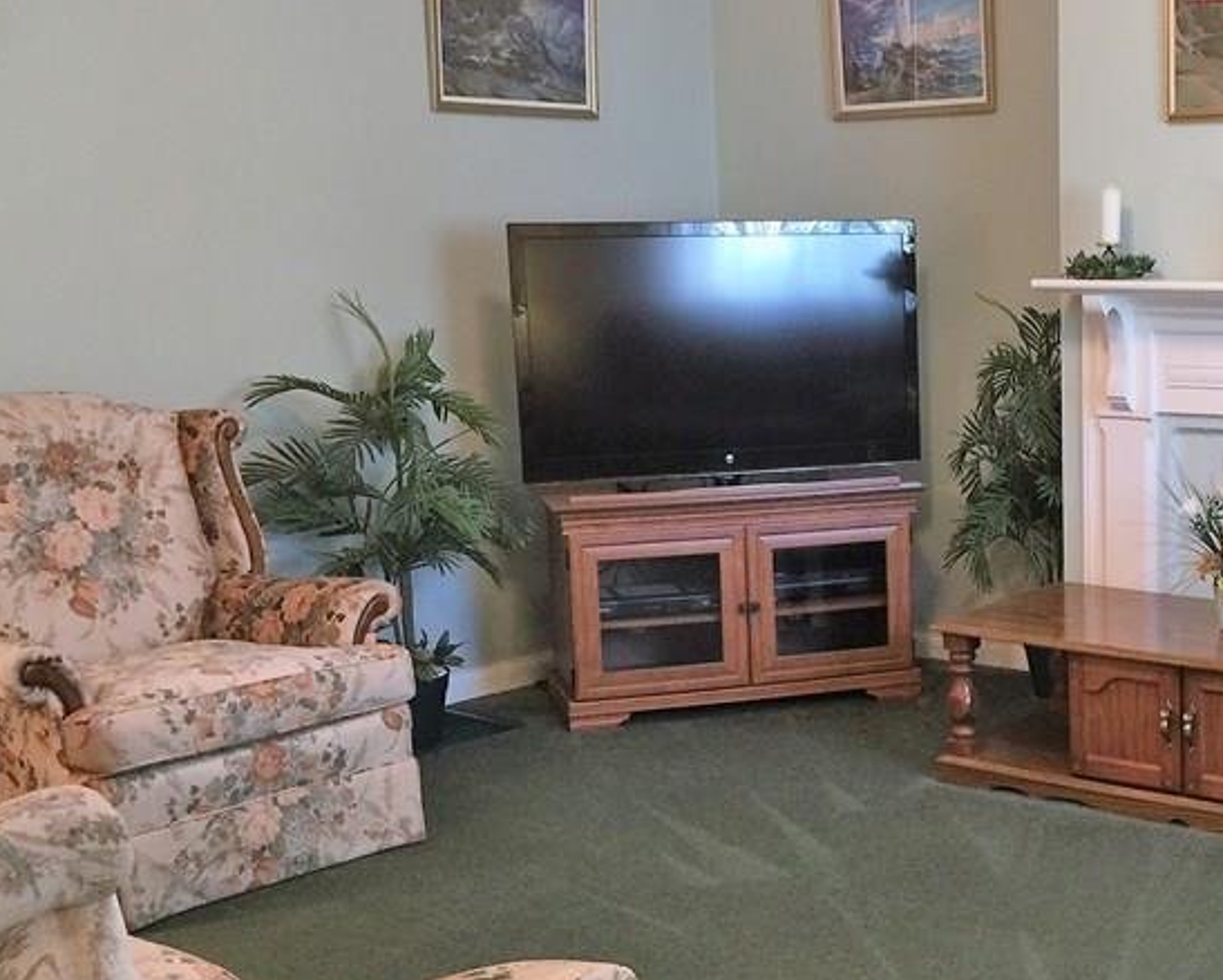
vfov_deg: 28.6
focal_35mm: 53
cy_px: 571
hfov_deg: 33.7
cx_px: 1064
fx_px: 1919
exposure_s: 1/15
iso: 100
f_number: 2.2
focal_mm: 4.15
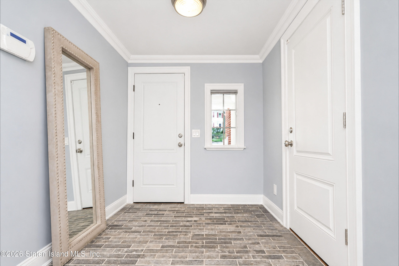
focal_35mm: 16
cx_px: 200
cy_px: 133
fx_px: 183
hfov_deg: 95.0
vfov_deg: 72.1
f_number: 4
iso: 64
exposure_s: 1/20
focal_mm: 16.5
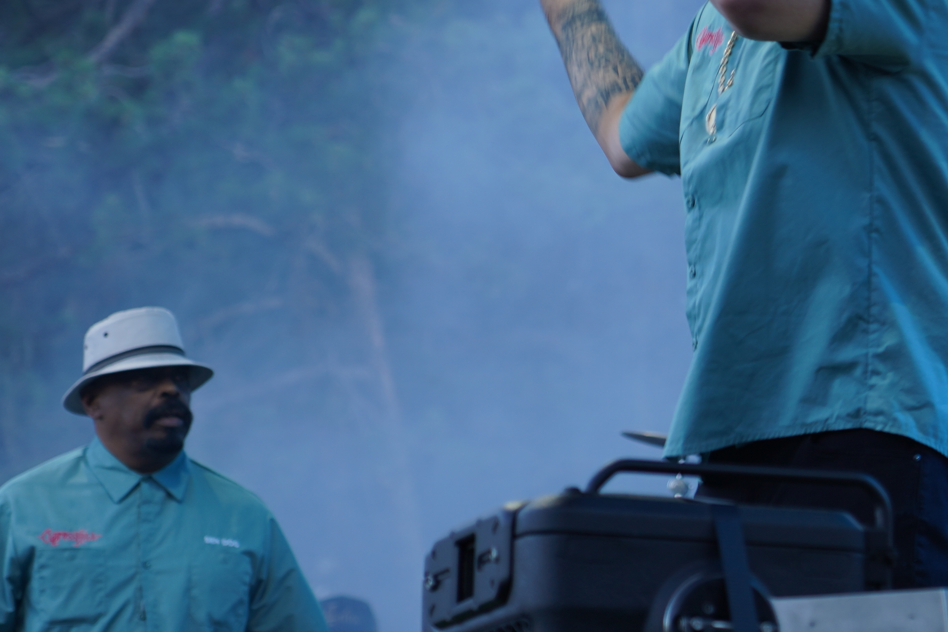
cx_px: 680
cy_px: 176
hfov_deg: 9.0
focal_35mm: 228
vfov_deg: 6.0
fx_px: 6004
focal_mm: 105
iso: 160
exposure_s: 1/125
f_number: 4
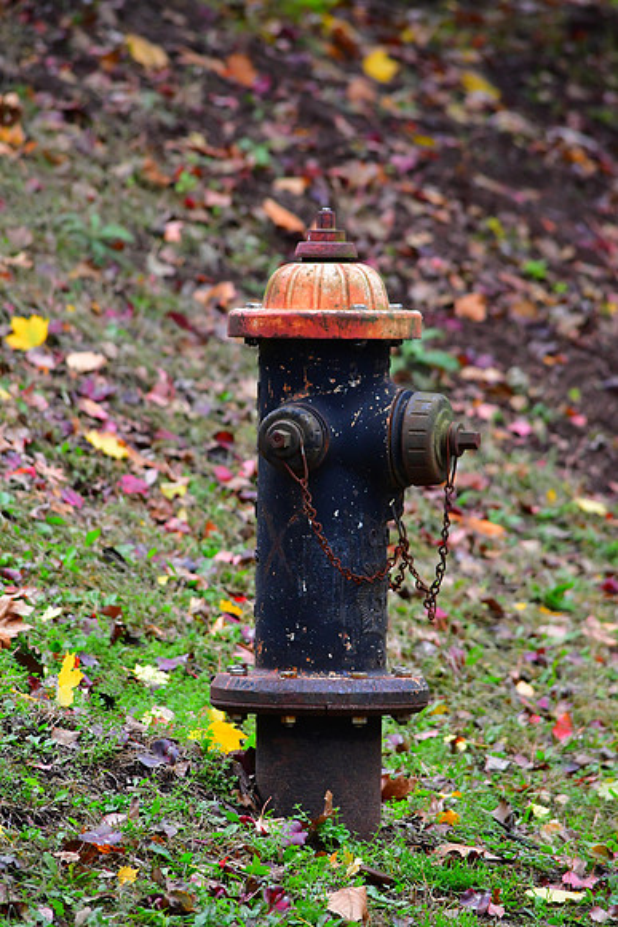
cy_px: 464
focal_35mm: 330
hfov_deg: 4.2
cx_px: 309
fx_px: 8492
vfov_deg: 6.2
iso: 1800
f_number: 5.6
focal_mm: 220
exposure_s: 1/400
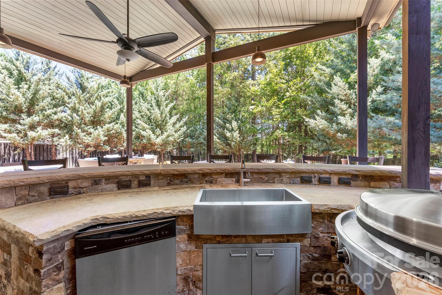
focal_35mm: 14
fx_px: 172
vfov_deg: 81.3
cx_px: 221
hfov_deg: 104.2
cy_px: 148
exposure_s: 1/20
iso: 500
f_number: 8
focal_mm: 14
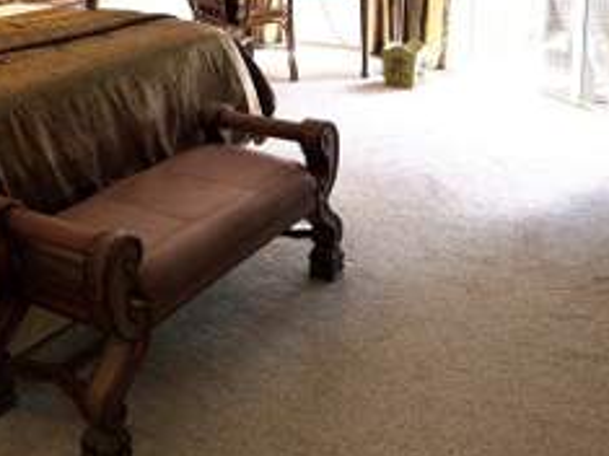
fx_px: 862
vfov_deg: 28.2
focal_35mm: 49
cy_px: 21
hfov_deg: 37.1
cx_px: 93
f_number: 1.78
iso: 200
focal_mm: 6.76
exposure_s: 1/60
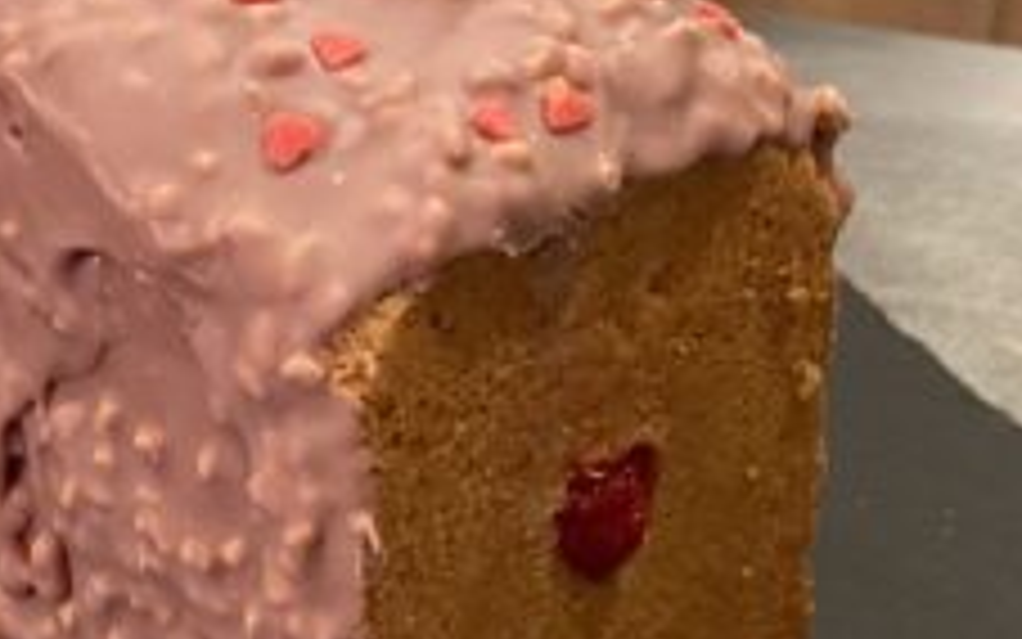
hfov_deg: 24.9
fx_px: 2257
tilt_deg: -28.1
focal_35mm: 81
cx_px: 155
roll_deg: +4.0
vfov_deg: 16.0
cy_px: 518
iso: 500
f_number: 1.8
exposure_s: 1/25
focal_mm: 4.25
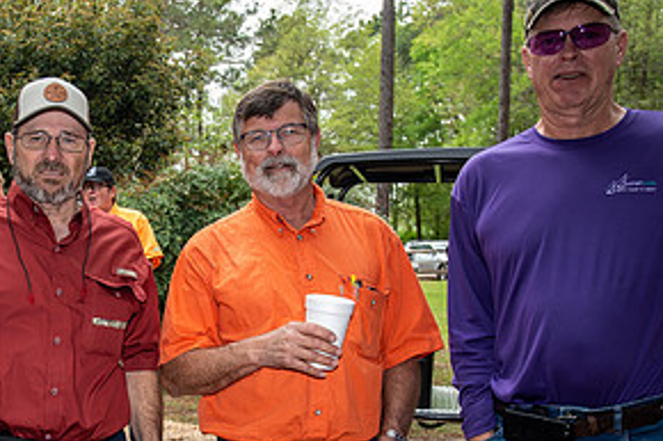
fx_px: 957
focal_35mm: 52
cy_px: 347
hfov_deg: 36.5
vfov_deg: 25.5
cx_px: 107
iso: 400
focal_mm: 26
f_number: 5
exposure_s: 1/125
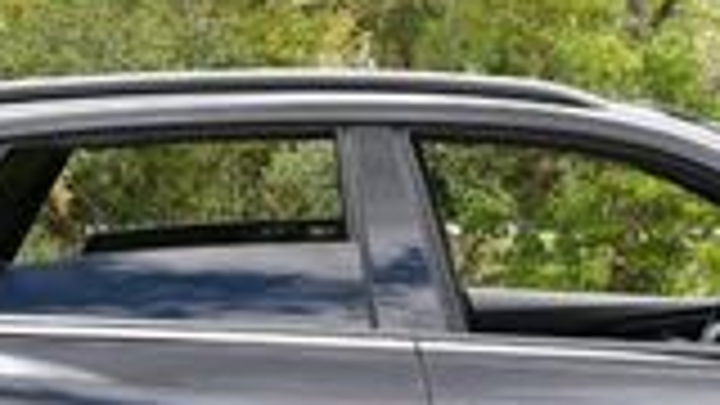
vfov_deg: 6.6
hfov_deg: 11.6
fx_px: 3532
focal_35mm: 185
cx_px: 554
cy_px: 261
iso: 200
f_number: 7.1
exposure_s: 1/250
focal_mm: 22
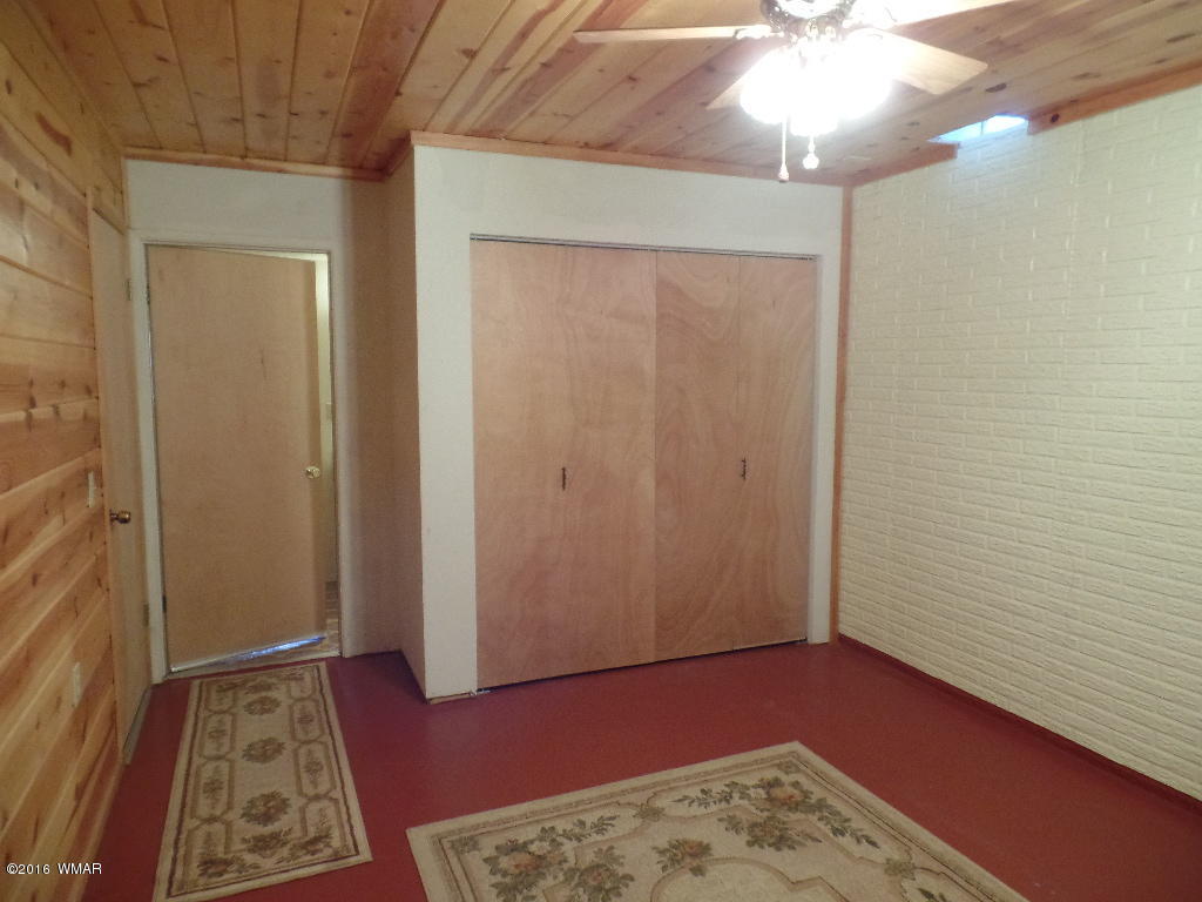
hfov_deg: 73.9
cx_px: 601
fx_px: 799
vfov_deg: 58.9
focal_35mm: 23
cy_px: 451
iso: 400
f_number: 2.8
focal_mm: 4.1
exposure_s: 1/15
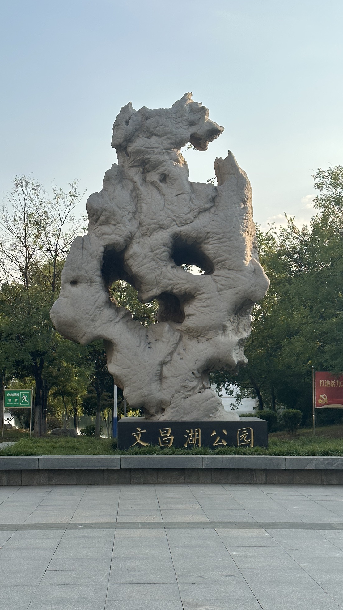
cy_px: 305
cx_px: 139
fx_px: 857
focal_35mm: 53
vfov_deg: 39.2
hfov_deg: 22.6
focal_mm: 6.86
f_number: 1.78
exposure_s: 1/2890
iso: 64
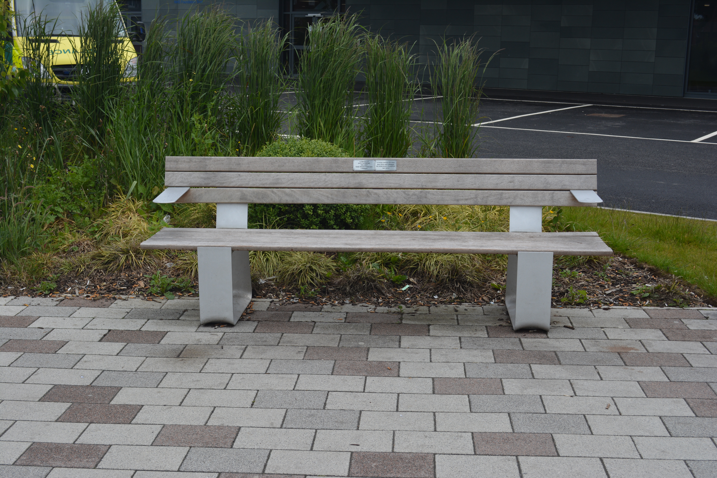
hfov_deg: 41.1
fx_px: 956
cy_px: 239
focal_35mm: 48
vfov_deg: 28.1
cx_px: 358
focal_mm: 32
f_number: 8
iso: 140
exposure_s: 1/250
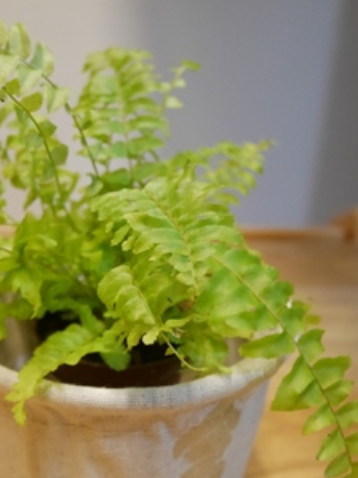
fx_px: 662
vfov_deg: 38.9
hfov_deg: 29.8
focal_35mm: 48
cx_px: 93
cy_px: 342
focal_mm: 16
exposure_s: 1/60
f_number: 4
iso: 2500
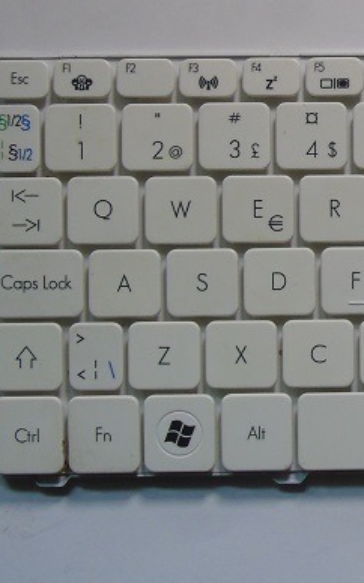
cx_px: 522
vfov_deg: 25.2
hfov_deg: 14.9
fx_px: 1303
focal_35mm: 82
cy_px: 215
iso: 200
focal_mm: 7.1
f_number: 6.5
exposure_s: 1/20
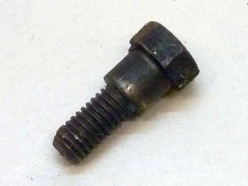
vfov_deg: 20.4
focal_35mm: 72
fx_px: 516
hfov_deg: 27.0
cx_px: 124
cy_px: 93
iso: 400
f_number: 4.1
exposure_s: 1/40
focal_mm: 11.9
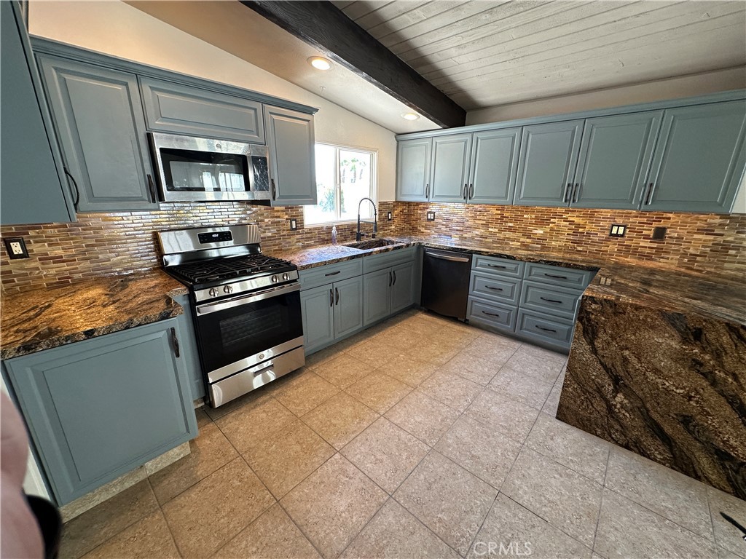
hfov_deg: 102.1
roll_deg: -0.9
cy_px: 280
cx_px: 373
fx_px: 302
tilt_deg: -16.6
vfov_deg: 85.7
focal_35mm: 14
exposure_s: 1/120
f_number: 2.2
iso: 160
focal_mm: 2.22
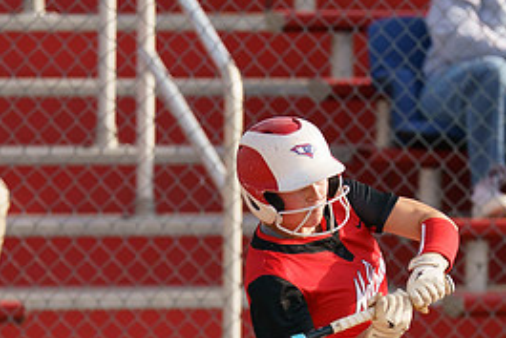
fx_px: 11447
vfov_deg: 1.7
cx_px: 265
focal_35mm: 814
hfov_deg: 2.5
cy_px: 264
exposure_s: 1/3200
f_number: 2.8
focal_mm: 200
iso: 400
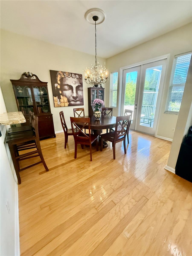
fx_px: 104
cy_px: 128
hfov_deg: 85.7
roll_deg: +0.4
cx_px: 96
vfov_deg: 102.1
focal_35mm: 14
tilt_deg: -15.4
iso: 500
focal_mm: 2.22
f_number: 2.2
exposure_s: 1/120
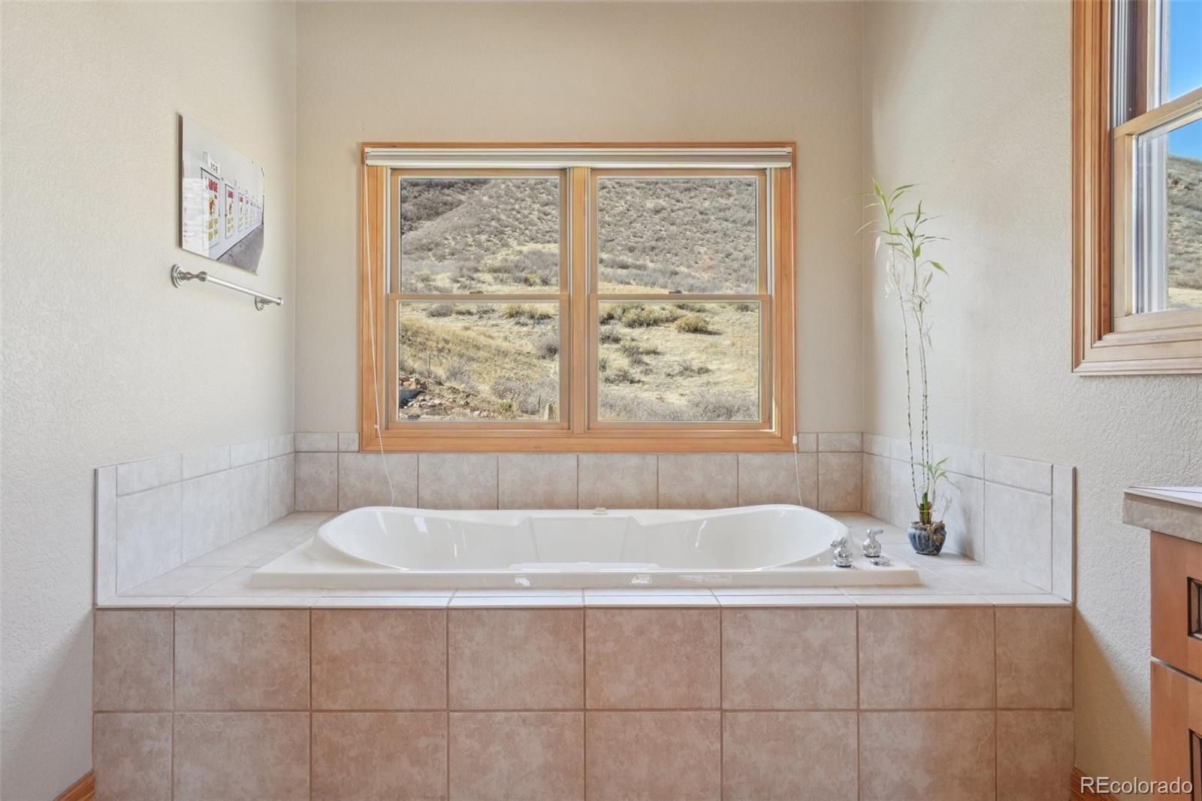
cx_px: 601
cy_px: 400
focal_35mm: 22
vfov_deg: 56.1
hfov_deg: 77.3
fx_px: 751
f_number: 8
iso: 400
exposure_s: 1/60
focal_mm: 15
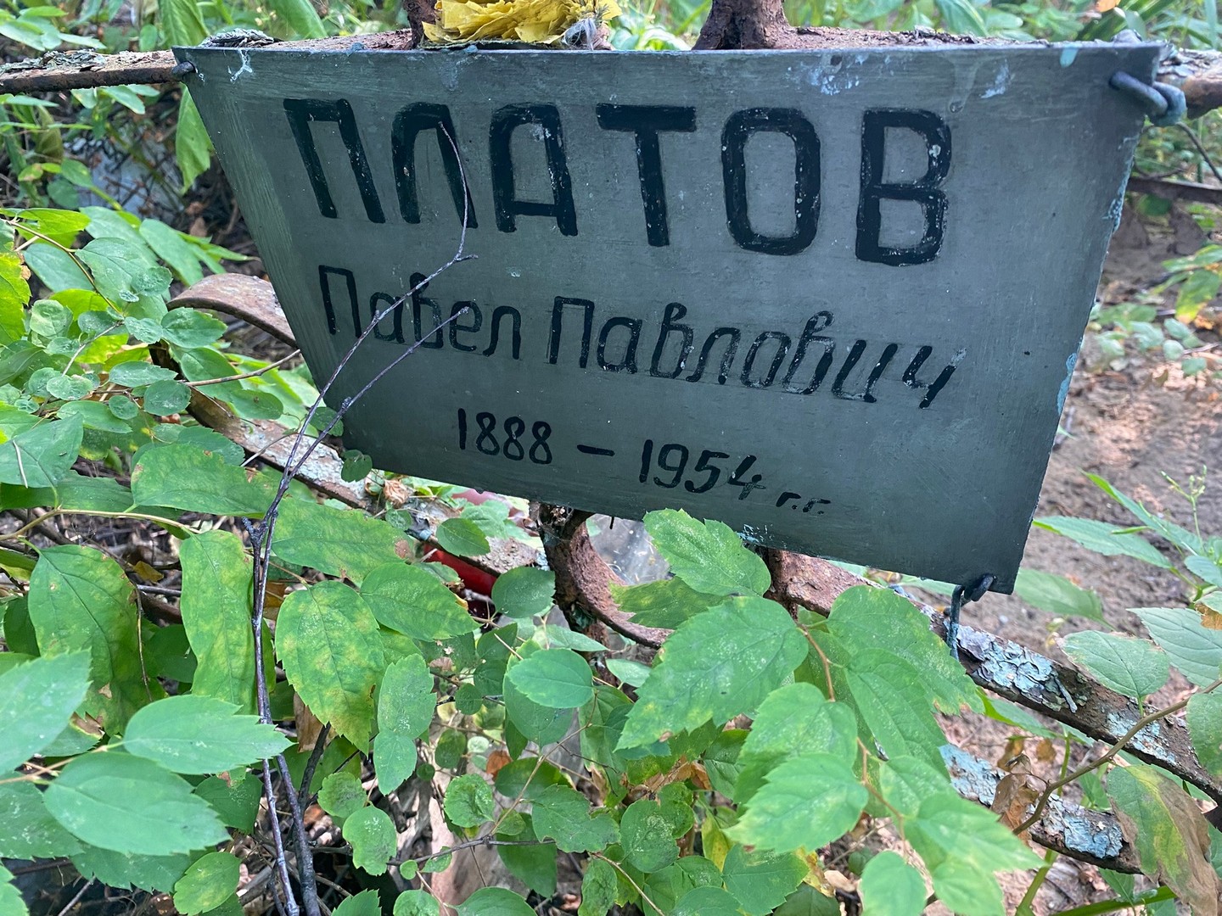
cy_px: 458
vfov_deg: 53.1
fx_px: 918
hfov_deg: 67.3
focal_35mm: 26
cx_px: 611
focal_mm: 4.25
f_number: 1.8
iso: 125
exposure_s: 1/66
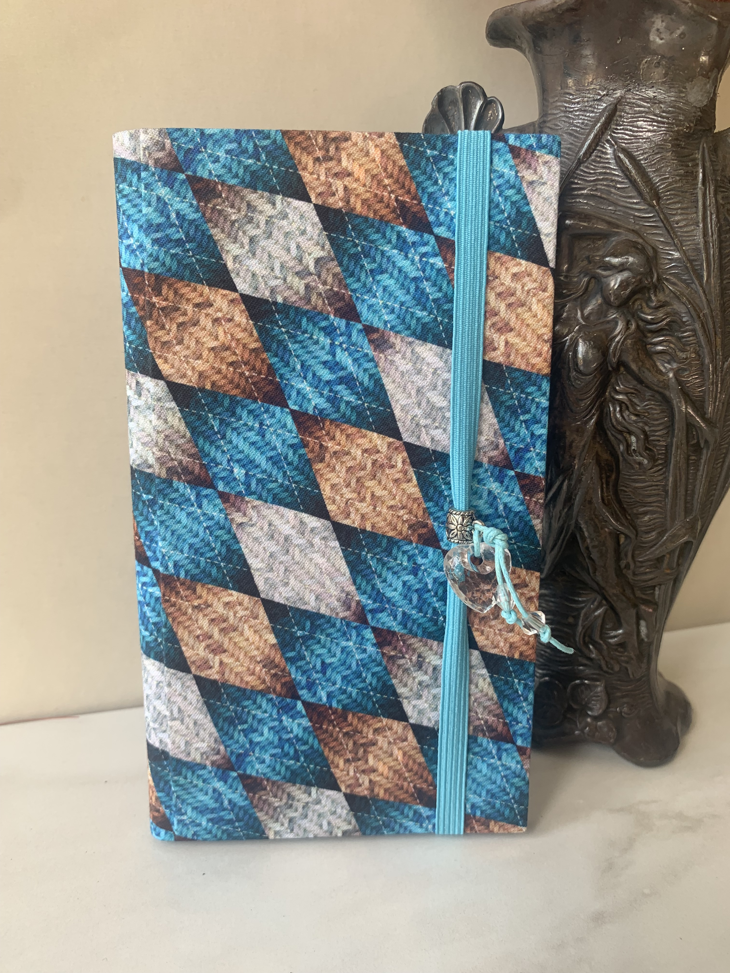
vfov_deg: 67.3
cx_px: 365
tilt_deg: -21.8
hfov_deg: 53.1
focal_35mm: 26
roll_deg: -1.2
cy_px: 486
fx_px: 731
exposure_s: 1/184
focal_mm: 4.25
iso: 25
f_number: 1.8
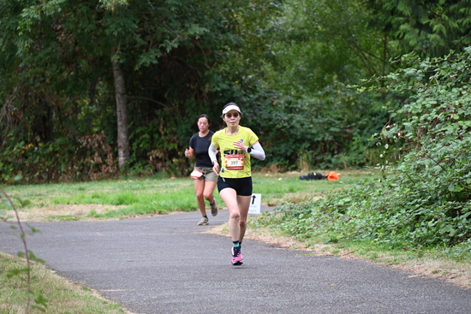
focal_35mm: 200
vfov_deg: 6.9
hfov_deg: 10.3
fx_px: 2617
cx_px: 236
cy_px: 157
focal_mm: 200
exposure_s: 1/250
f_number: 6.3
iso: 720
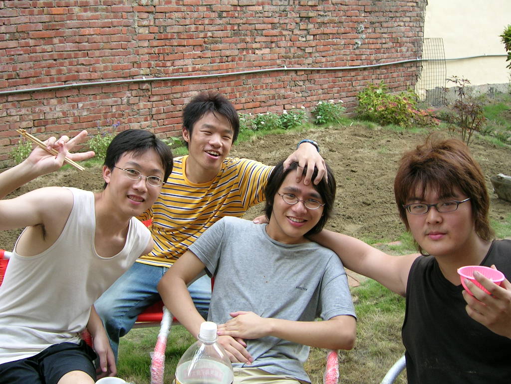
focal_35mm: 44
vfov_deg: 32.9
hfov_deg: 42.9
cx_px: 256
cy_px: 192
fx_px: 650
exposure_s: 1/73.4
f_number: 3
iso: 50
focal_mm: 6.7
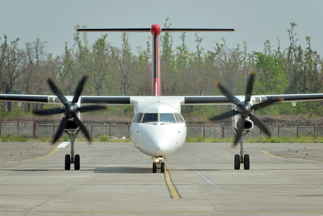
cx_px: 162
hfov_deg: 6.9
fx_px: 2692
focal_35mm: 300
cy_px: 108
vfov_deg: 4.6
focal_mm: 300
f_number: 6.3
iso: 320
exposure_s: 1/500
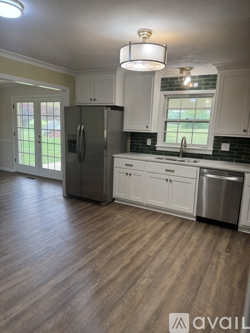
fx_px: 231
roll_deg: -3.3
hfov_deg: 56.8
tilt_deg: -8.0
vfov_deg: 71.6
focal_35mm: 24
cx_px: 125
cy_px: 166
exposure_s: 1/142
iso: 80
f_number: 1.78
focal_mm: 6.76
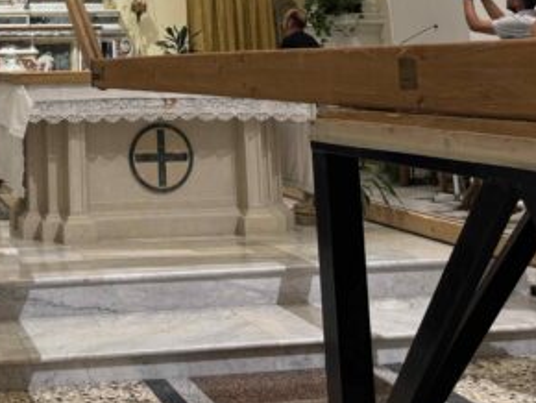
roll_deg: +1.6
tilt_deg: +8.6
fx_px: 961
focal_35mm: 62
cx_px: 22
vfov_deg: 21.8
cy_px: -92
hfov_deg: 29.5
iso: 160
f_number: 1.78
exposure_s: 1/50
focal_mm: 6.76
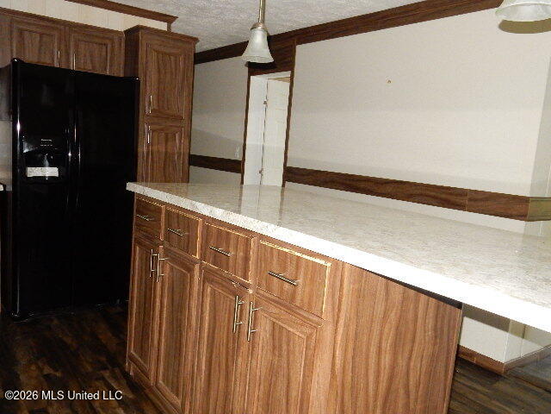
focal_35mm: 30
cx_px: 276
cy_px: 207
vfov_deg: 46.8
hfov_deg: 60.0
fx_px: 478
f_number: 4
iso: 900
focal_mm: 5.4
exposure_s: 1/30
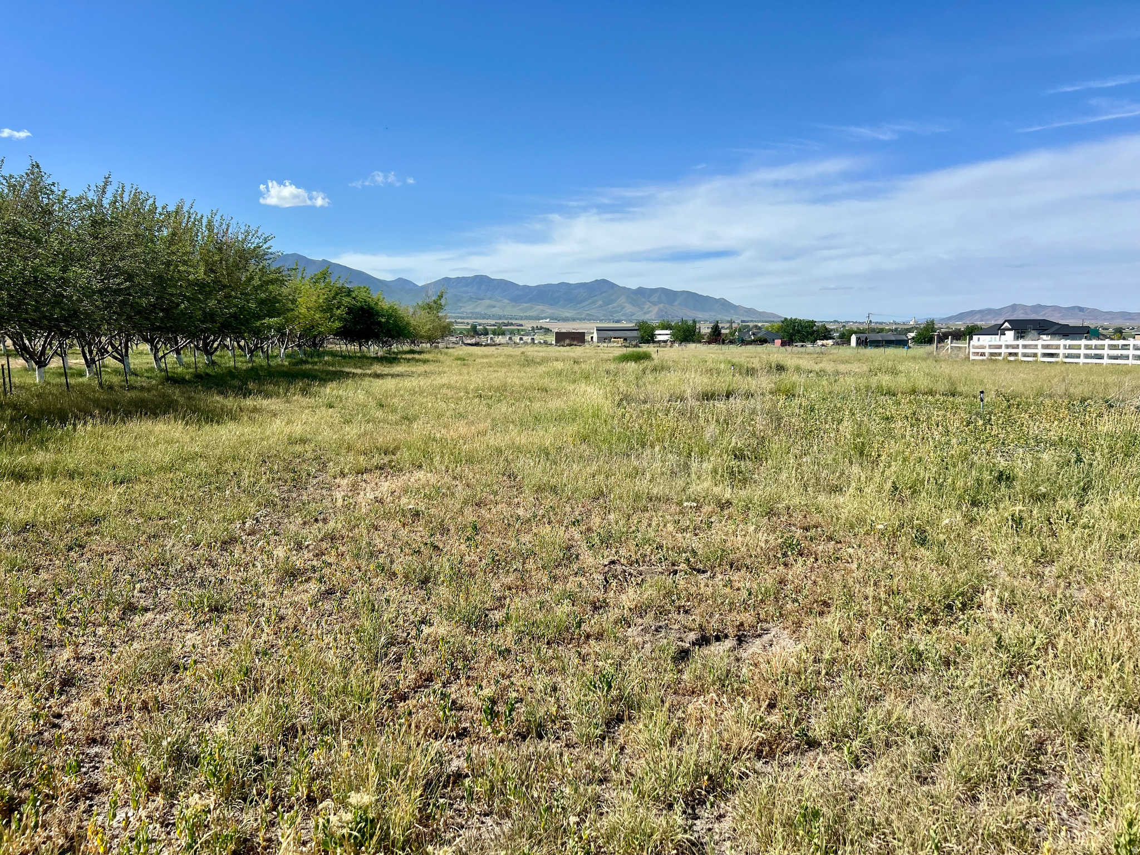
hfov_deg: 67.3
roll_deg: +2.9
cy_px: 428
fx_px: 856
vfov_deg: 53.1
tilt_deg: -6.0
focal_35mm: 26
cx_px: 570
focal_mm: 5.7
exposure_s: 1/5076
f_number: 1.5
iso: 50
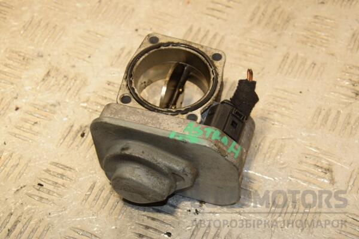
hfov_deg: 23.4
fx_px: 868
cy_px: 120
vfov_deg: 15.7
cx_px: 180
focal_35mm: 87
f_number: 7.1
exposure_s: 1/200
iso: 800
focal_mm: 58
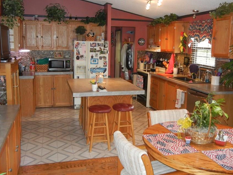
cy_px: 75
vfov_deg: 39.6
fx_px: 242
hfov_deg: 51.3
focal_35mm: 36
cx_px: 110
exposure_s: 1/30
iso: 521
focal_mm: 5.4
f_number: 3.5
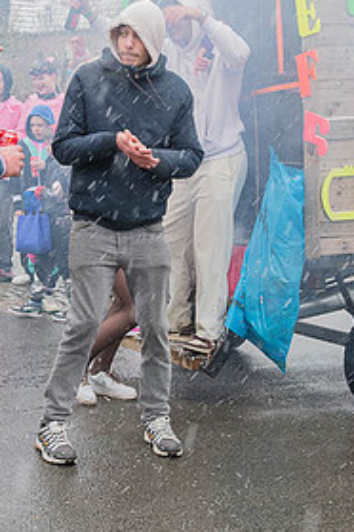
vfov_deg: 25.9
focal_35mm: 78
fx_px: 1150
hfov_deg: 17.0
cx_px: -30
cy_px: 193
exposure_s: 1/80
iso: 800
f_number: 5.6
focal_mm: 35
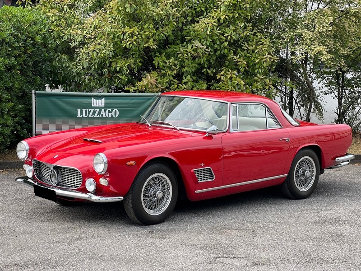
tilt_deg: -5.1
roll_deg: -0.9
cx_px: 180
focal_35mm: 77
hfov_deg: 25.3
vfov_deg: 19.1
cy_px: 136
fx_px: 803
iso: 25
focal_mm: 9
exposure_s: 1/156
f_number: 2.8
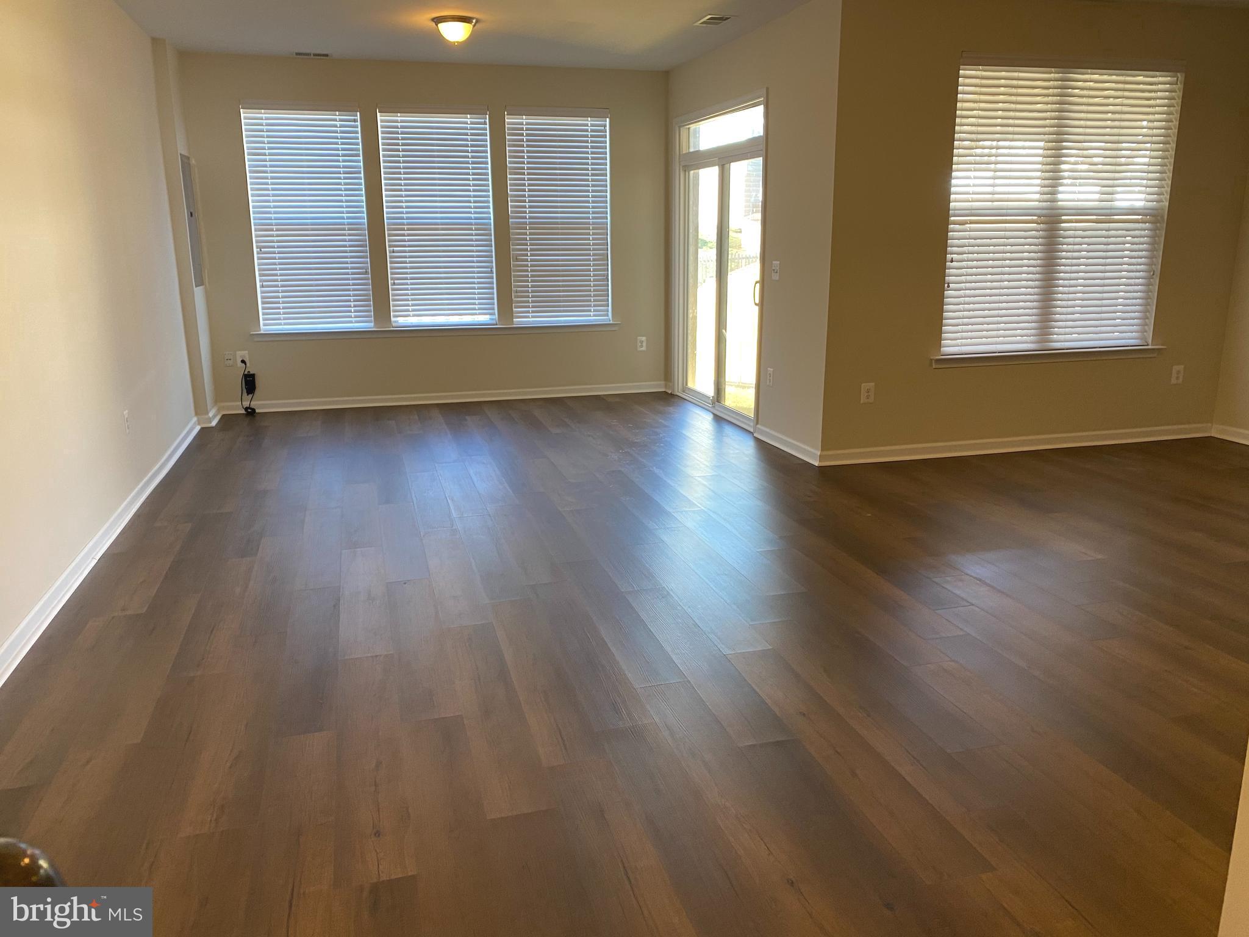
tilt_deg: -14.2
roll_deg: -0.8
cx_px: 624
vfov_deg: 53.1
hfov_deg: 67.3
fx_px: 938
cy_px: 468
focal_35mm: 26
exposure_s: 1/60
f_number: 1.8
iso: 125
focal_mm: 4.25
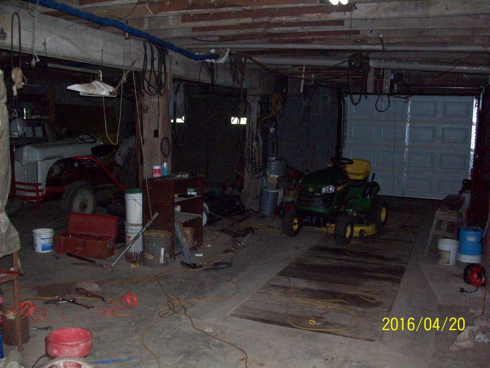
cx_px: 245
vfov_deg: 41.8
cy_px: 184
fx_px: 481
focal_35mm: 34
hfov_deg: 54.0
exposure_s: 1/60
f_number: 2.8
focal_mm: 5.7
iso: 320
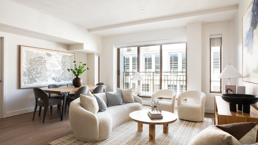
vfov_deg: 51.5
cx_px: 127
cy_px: 75
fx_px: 151
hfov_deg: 81.2
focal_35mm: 22
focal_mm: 20
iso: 800
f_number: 13
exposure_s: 1/160
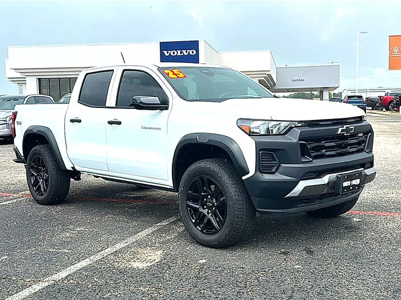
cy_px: 150
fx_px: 452
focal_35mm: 39
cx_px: 200
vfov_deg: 36.8
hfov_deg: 47.9
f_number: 1.78
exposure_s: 1/4587
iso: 80
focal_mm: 6.86
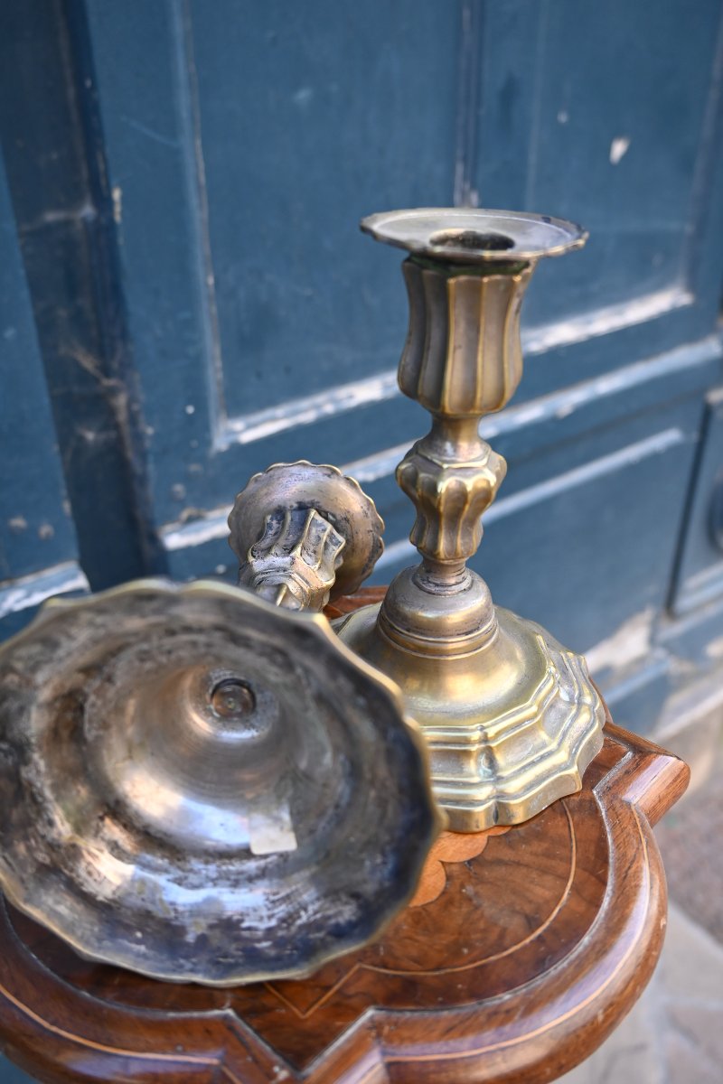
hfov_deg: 40.0
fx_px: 994
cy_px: 542
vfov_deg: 57.2
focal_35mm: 33
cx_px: 362
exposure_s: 1/250
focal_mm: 22
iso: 320
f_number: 4
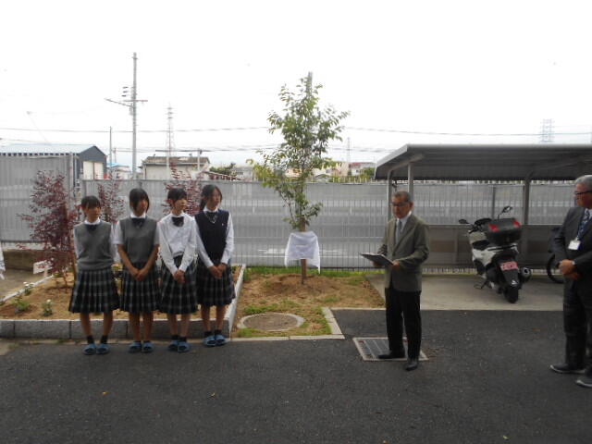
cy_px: 222
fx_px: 445
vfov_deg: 53.1
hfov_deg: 67.3
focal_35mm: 26
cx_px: 296
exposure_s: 1/320
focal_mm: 4.6
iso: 80
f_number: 3.2
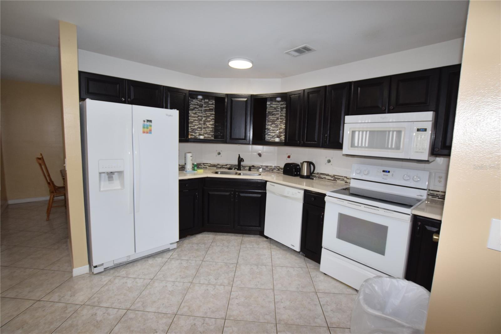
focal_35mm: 15
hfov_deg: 100.4
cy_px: 167
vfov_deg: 77.3
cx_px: 250
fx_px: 209
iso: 800
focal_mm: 10
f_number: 5.6
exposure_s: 1/125
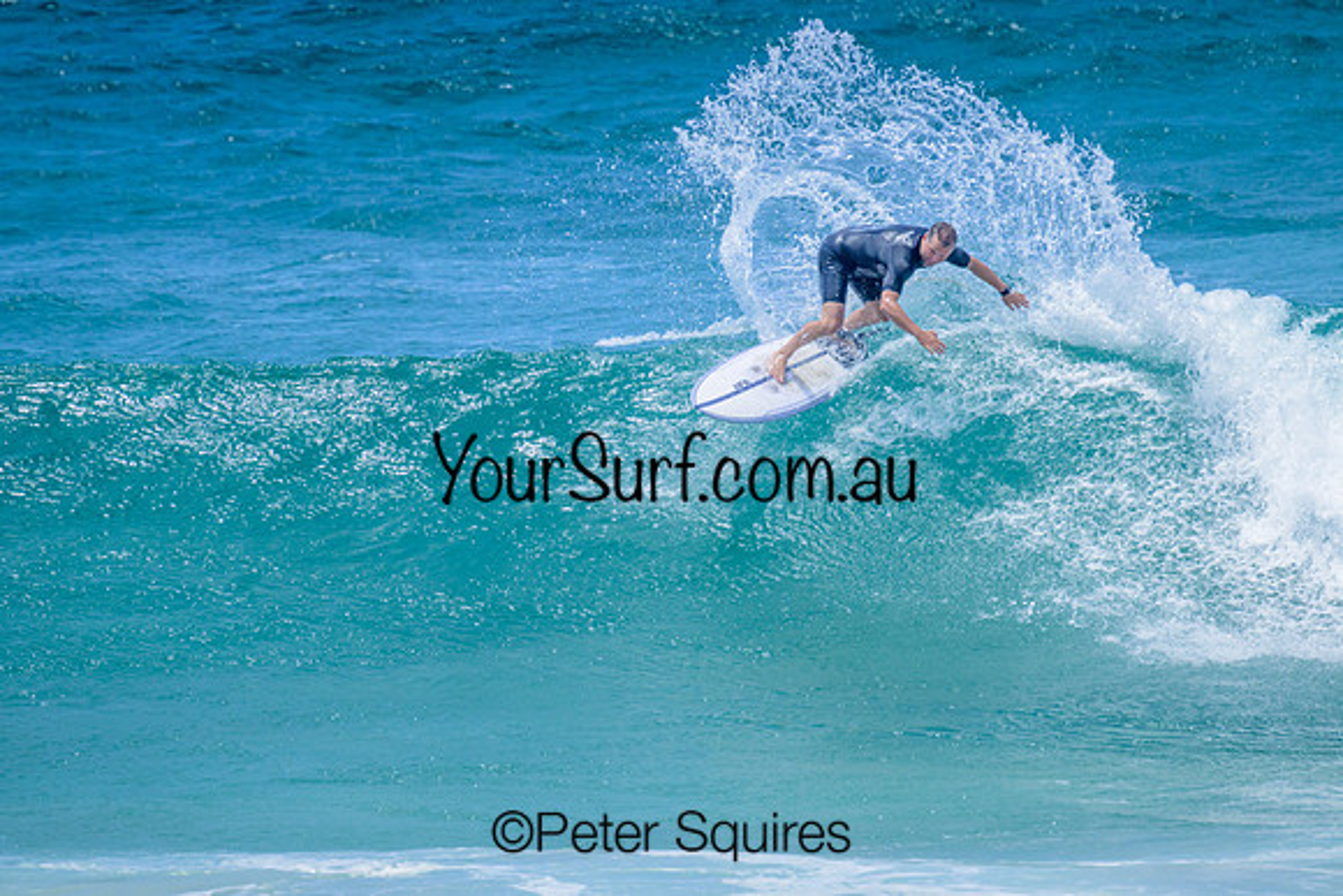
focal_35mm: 800
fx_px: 29850
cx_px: 672
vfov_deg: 1.7
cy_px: 448
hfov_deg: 2.6
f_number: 11
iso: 1000
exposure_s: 1/2000
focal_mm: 800
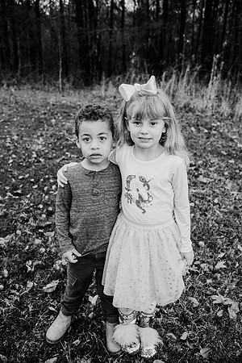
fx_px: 323
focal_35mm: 32
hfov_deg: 41.1
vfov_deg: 58.7
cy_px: 182
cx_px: 121
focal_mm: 32
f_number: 4
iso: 800
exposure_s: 1/800
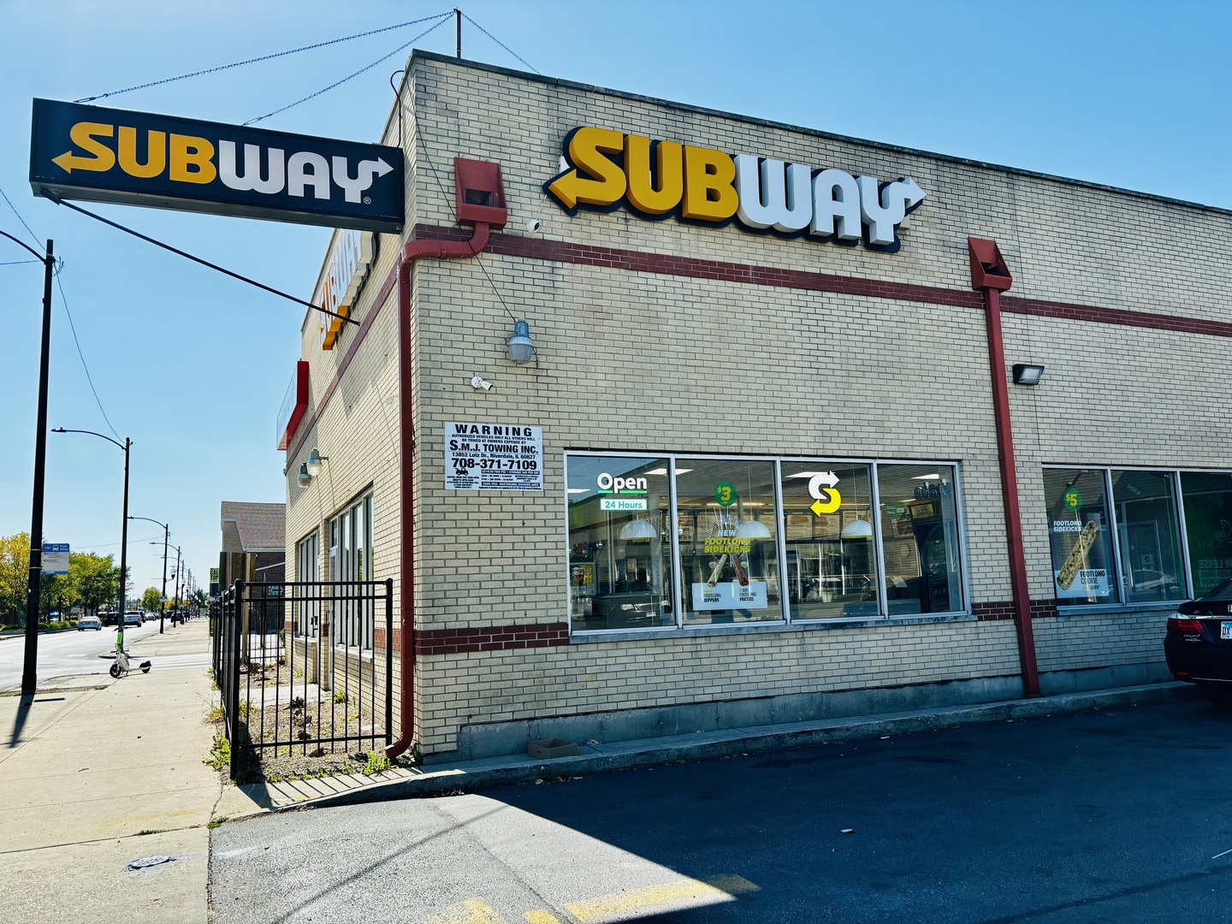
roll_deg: +2.7
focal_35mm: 26
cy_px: 462
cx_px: 616
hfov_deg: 67.3
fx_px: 925
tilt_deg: +7.1
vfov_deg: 53.1
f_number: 1.6
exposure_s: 1/2710
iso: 50
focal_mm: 5.96
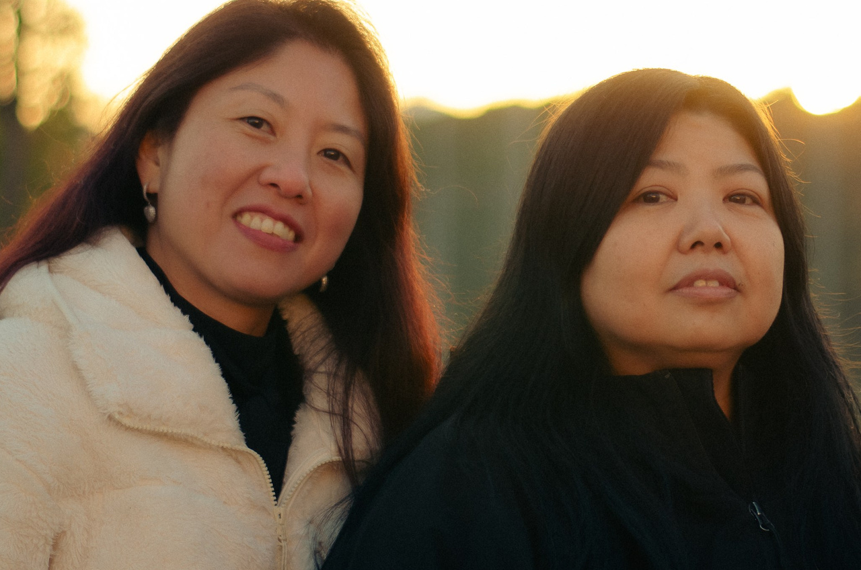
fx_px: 3580
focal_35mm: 150
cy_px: 184
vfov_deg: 9.1
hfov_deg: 13.7
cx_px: 659
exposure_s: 1/500
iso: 100
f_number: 1.8
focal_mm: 50
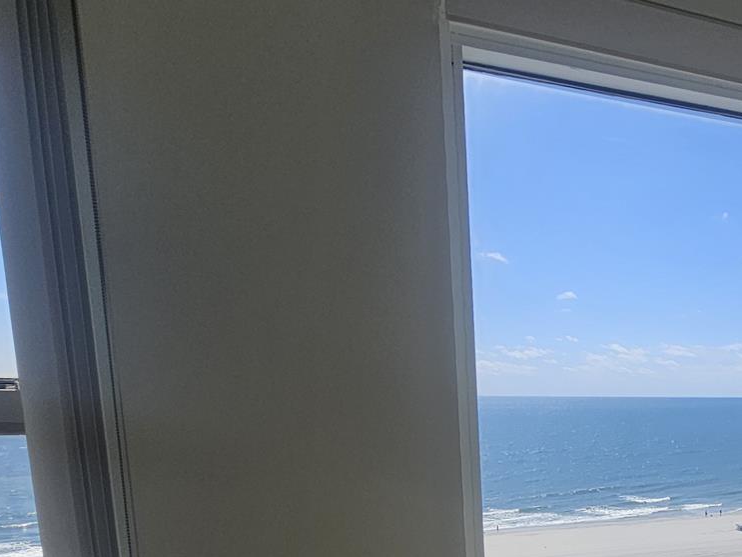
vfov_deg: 37.4
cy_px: 526
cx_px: 738
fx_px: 750
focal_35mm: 35
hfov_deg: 44.8
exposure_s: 1/1429
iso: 50
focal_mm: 2.2
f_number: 2.2
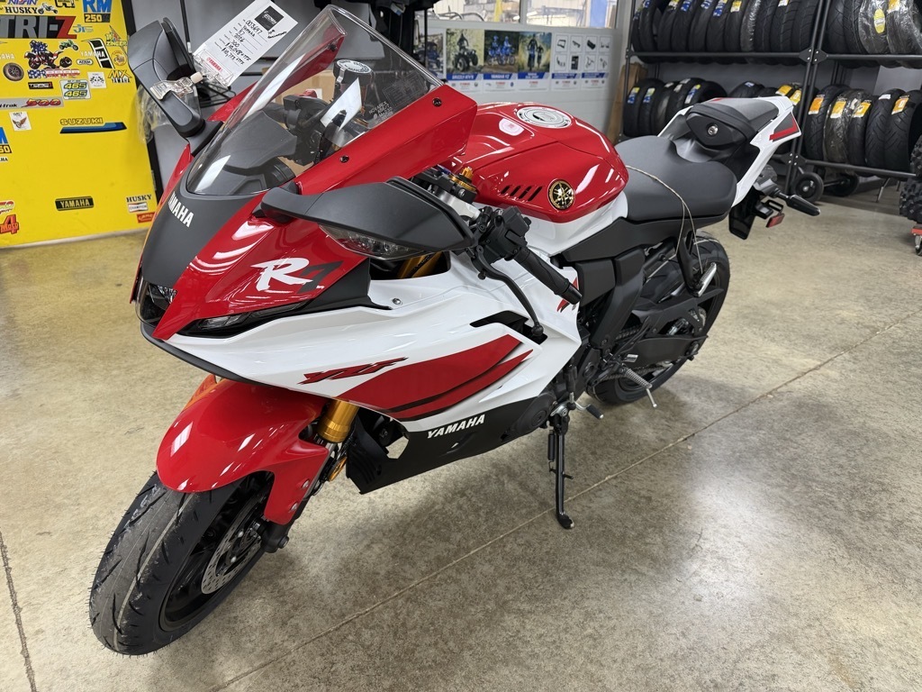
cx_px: 461
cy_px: 346
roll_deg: -0.1
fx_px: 639
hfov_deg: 71.6
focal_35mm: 24
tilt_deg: -24.5
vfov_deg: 56.8
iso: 250
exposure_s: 1/60
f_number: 1.78
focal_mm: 6.76
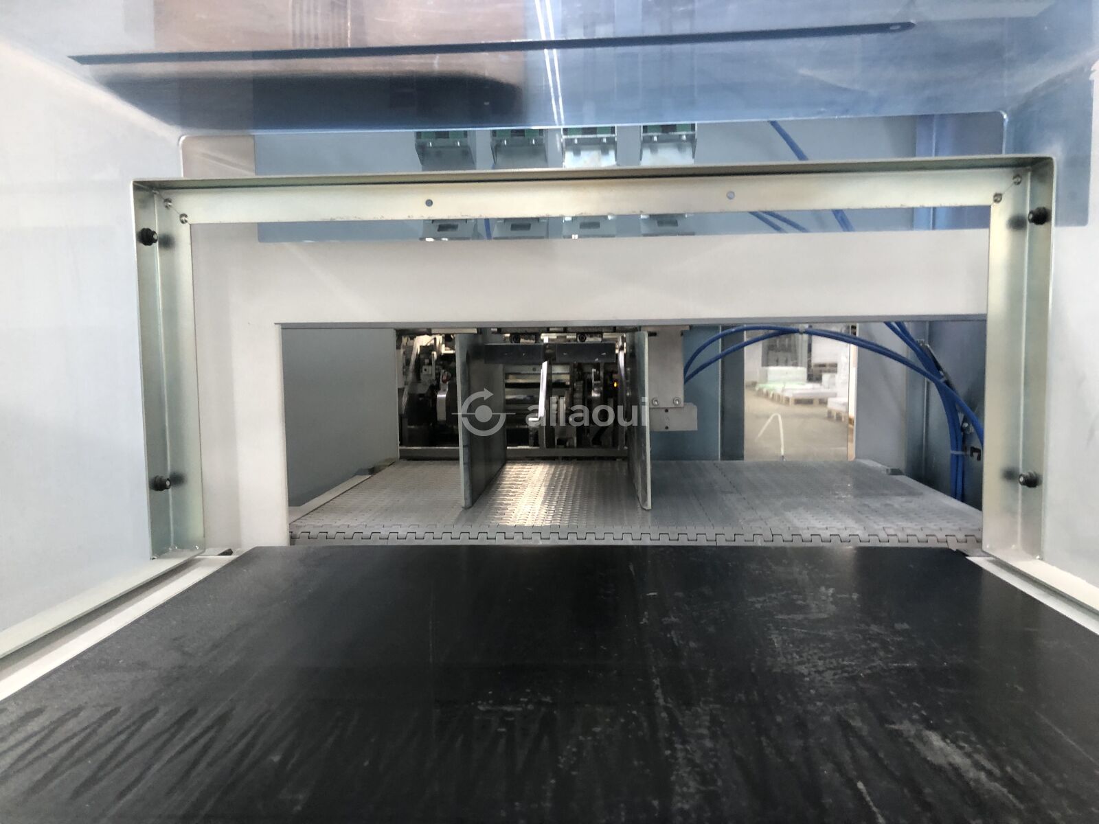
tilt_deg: -4.1
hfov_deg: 63.4
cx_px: 550
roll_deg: +0.6
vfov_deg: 49.7
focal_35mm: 28
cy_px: 412
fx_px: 889
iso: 64
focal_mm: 4
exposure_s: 1/17
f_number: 1.8
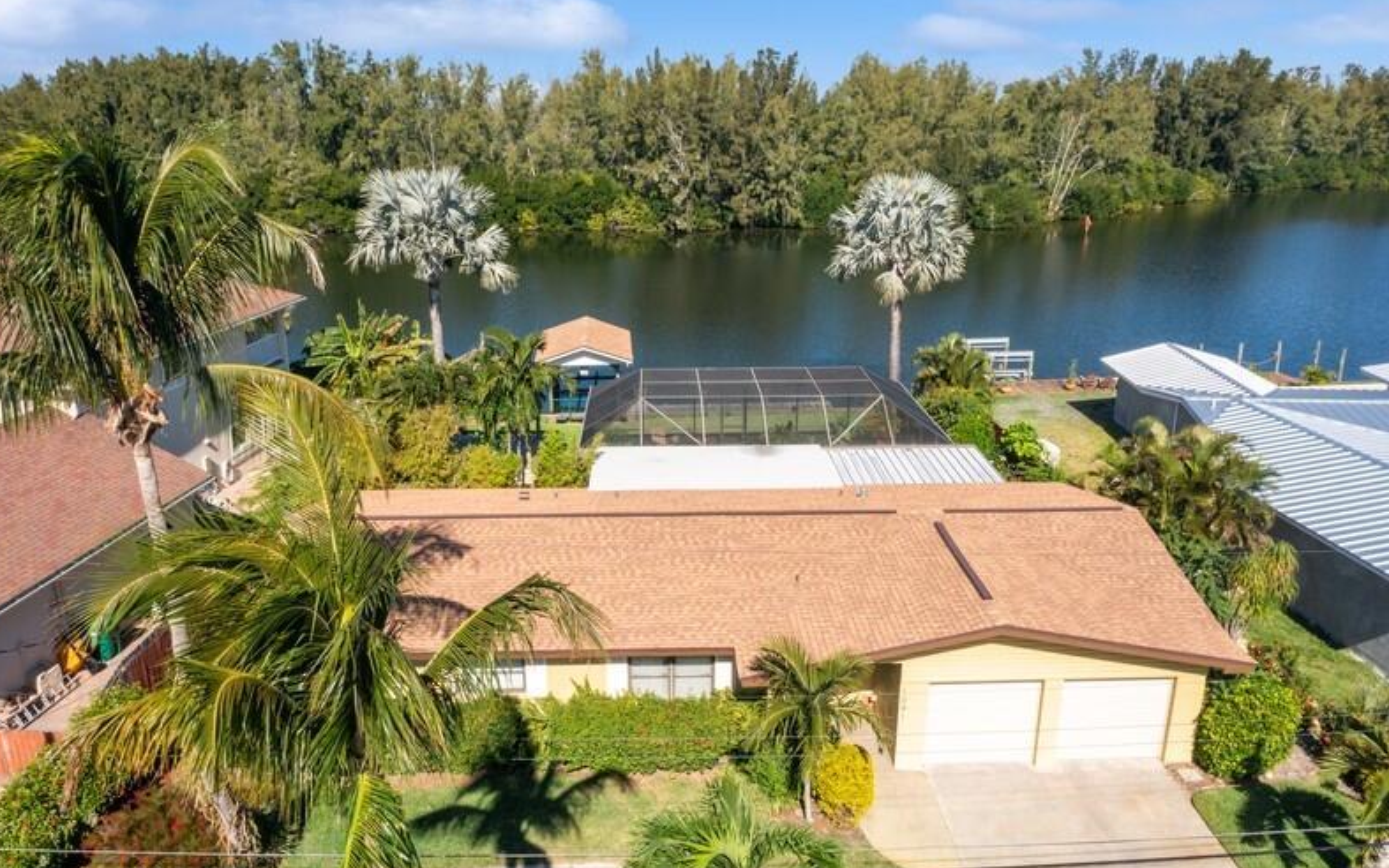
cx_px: 685
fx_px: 1098
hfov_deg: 64.6
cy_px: 452
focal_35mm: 29
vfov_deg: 43.1
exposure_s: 1/240
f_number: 11
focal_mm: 10.26
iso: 100
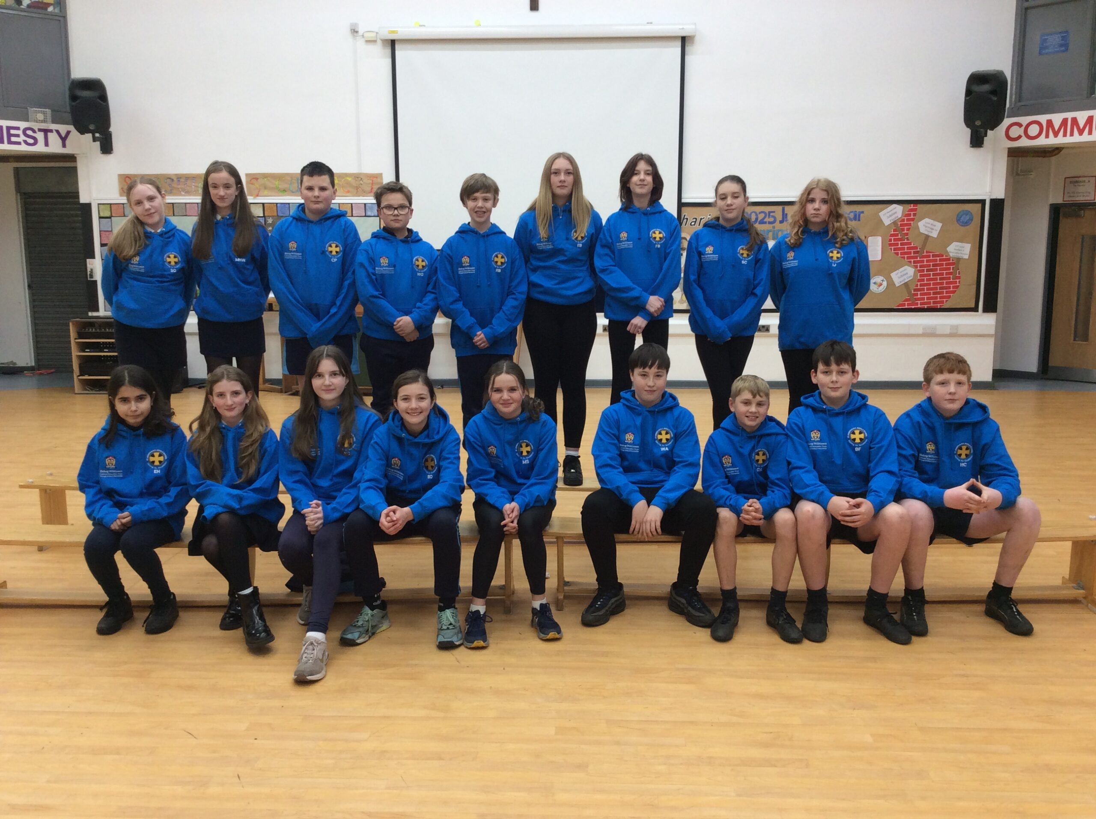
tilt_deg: -9.2
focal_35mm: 32
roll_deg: +0.9
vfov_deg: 44.1
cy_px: 410
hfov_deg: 56.9
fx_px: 1012
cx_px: 548
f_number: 2.4
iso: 50
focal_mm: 3.3
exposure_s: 1/25
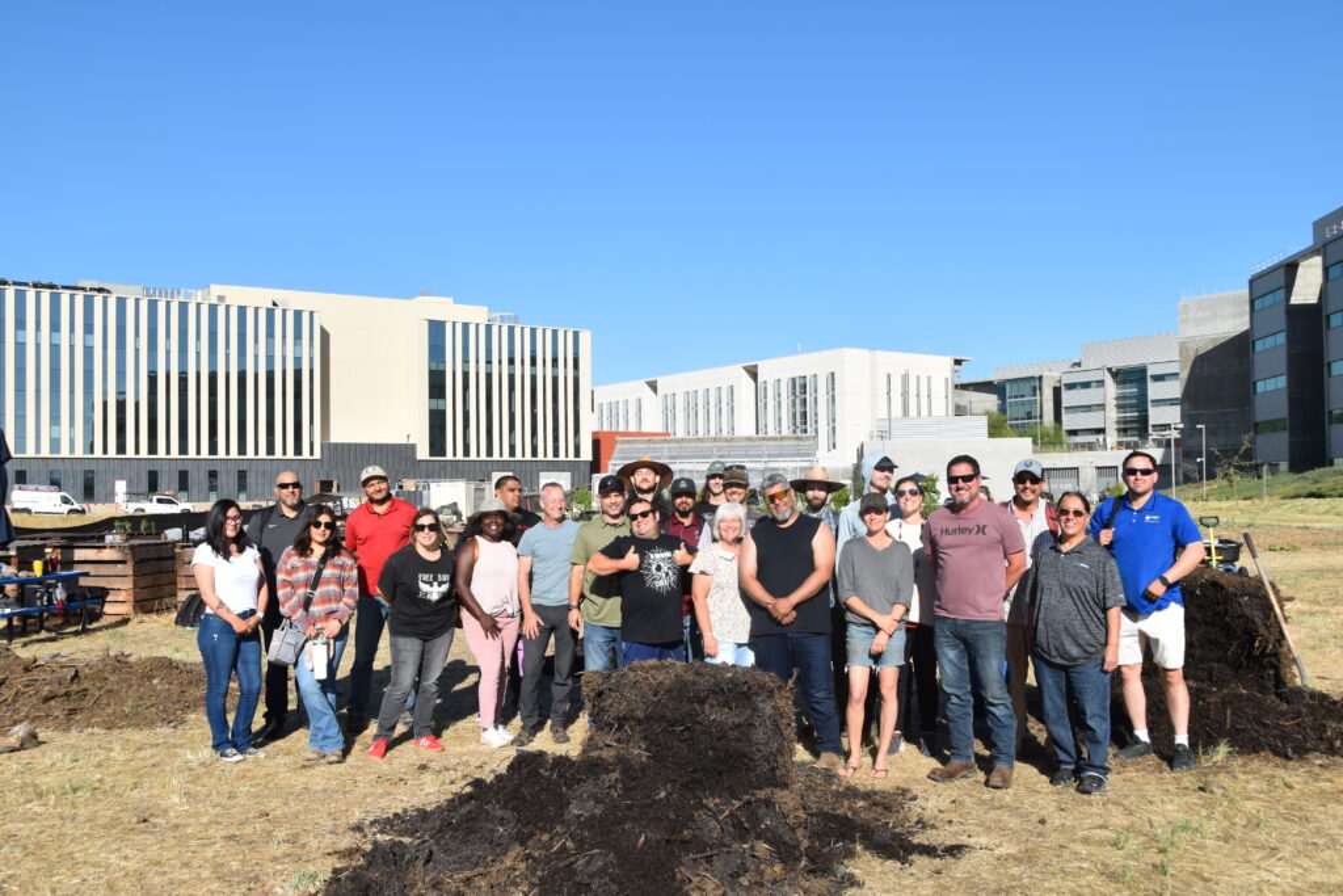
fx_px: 1119
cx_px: 672
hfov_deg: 61.9
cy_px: 448
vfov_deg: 43.6
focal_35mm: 30
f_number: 10
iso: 200
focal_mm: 20
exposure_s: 1/400
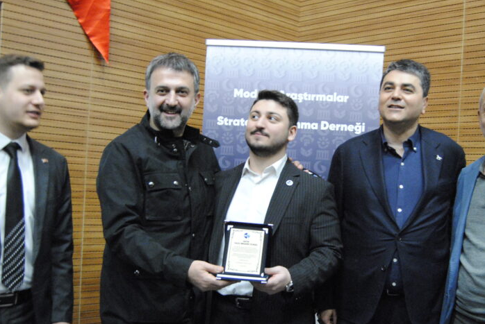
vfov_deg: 30.5
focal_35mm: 44
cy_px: 192
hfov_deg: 44.2
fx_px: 593
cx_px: 294
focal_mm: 20
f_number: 3.5
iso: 1600
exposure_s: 1/13
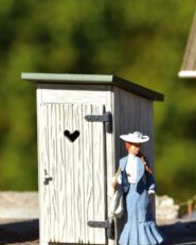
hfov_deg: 3.4
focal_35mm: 456
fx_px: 3306
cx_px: 0
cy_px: 174
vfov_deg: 4.2
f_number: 6.3
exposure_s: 1/800
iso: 160
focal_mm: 125
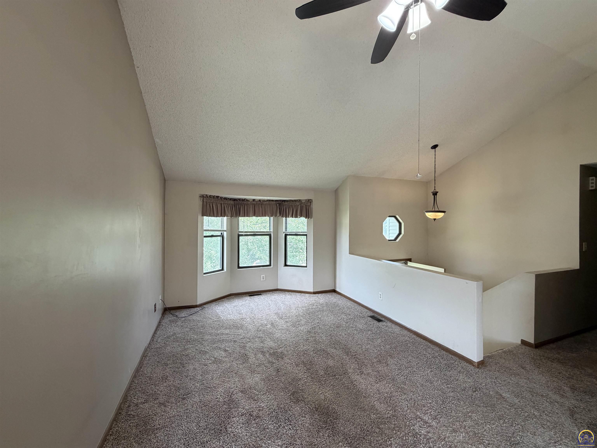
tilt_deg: +0.4
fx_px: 241
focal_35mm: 14
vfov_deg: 85.7
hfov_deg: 102.1
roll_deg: -0.4
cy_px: 224
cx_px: 298
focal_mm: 2.22
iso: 250
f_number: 2.2
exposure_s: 1/120
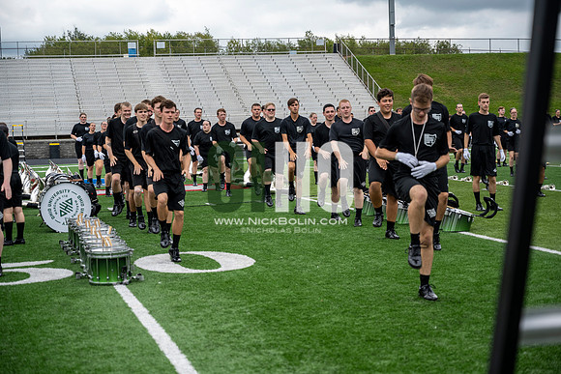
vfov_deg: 19.5
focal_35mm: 70
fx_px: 1091
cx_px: 280
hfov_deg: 28.8
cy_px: 187
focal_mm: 70
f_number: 4
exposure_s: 1/800
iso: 250
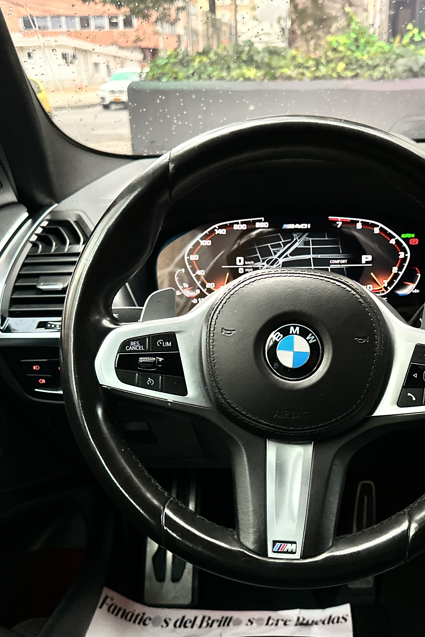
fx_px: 602
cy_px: 322
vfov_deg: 55.8
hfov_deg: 38.4
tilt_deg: -21.0
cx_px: 289
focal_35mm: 34
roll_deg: -0.9
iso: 1000
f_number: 1.78
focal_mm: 6.86
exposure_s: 1/36
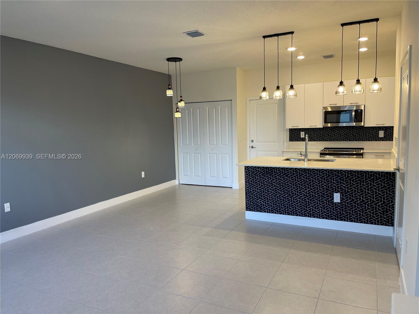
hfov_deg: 67.3
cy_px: 157
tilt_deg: -6.1
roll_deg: +1.4
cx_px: 210
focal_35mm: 26
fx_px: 315
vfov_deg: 53.1
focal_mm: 5.1
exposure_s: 1/120
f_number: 1.6
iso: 80
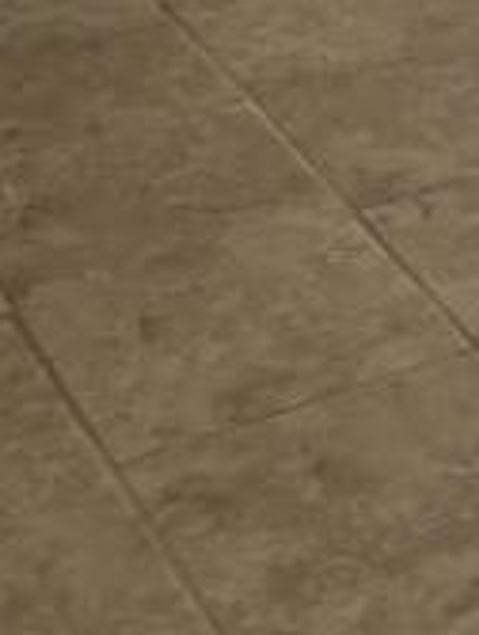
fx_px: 2922
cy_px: -795
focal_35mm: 159
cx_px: 1300
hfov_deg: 8.3
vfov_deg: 10.9
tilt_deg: -5.5
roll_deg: -0.8
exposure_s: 1/265
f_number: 1.6
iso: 64
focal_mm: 5.96
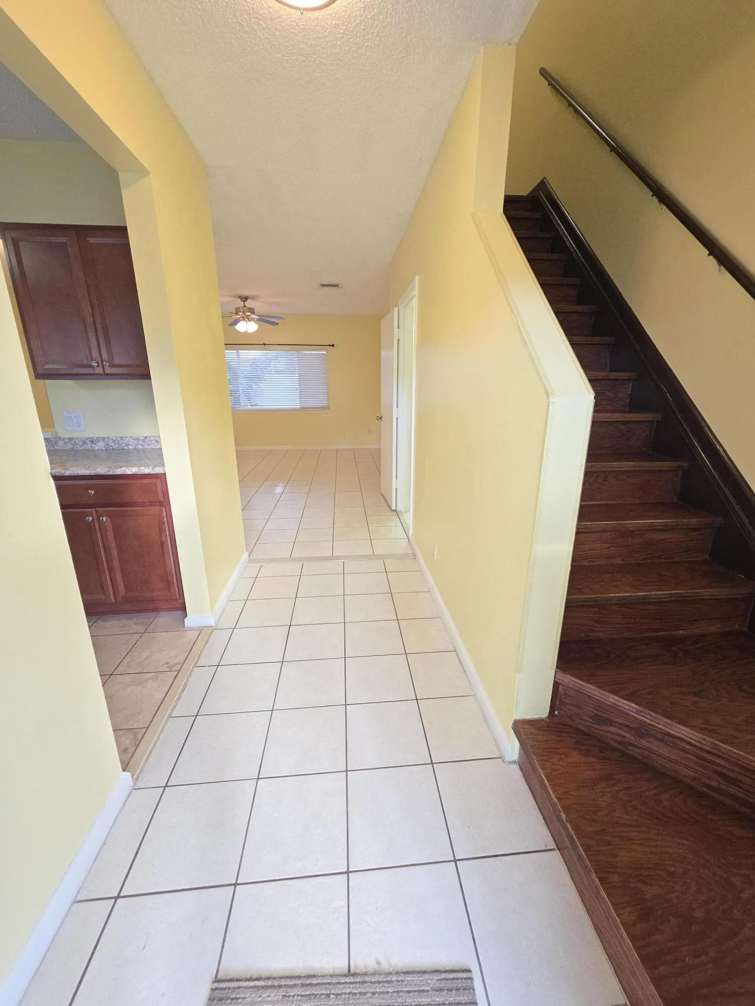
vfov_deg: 106.2
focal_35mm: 13
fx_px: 378
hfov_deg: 89.9
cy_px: 503
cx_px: 378
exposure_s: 1/60
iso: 125
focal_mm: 2.2
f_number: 1.9
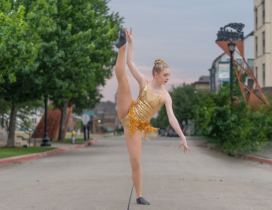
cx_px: 150
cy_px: 115
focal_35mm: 96
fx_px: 761
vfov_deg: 15.7
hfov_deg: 20.3
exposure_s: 1/1000
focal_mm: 70
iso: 1000
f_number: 2.8
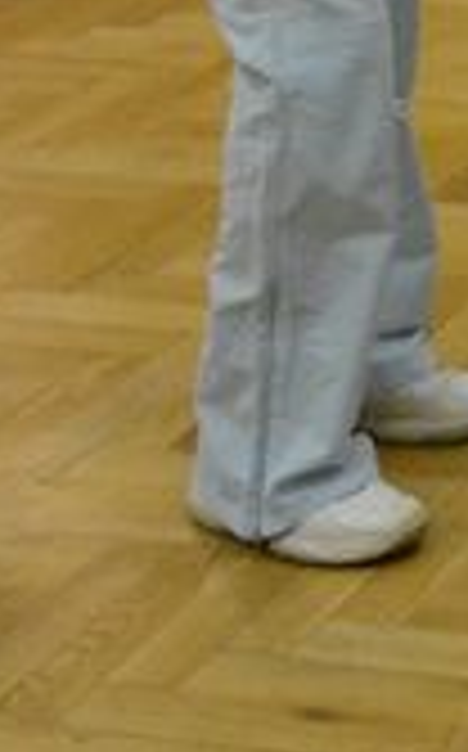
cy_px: -324
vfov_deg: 14.9
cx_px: 1458
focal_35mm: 132
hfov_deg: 8.2
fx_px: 2701
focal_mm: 18
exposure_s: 1/160
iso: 3200
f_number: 3.5
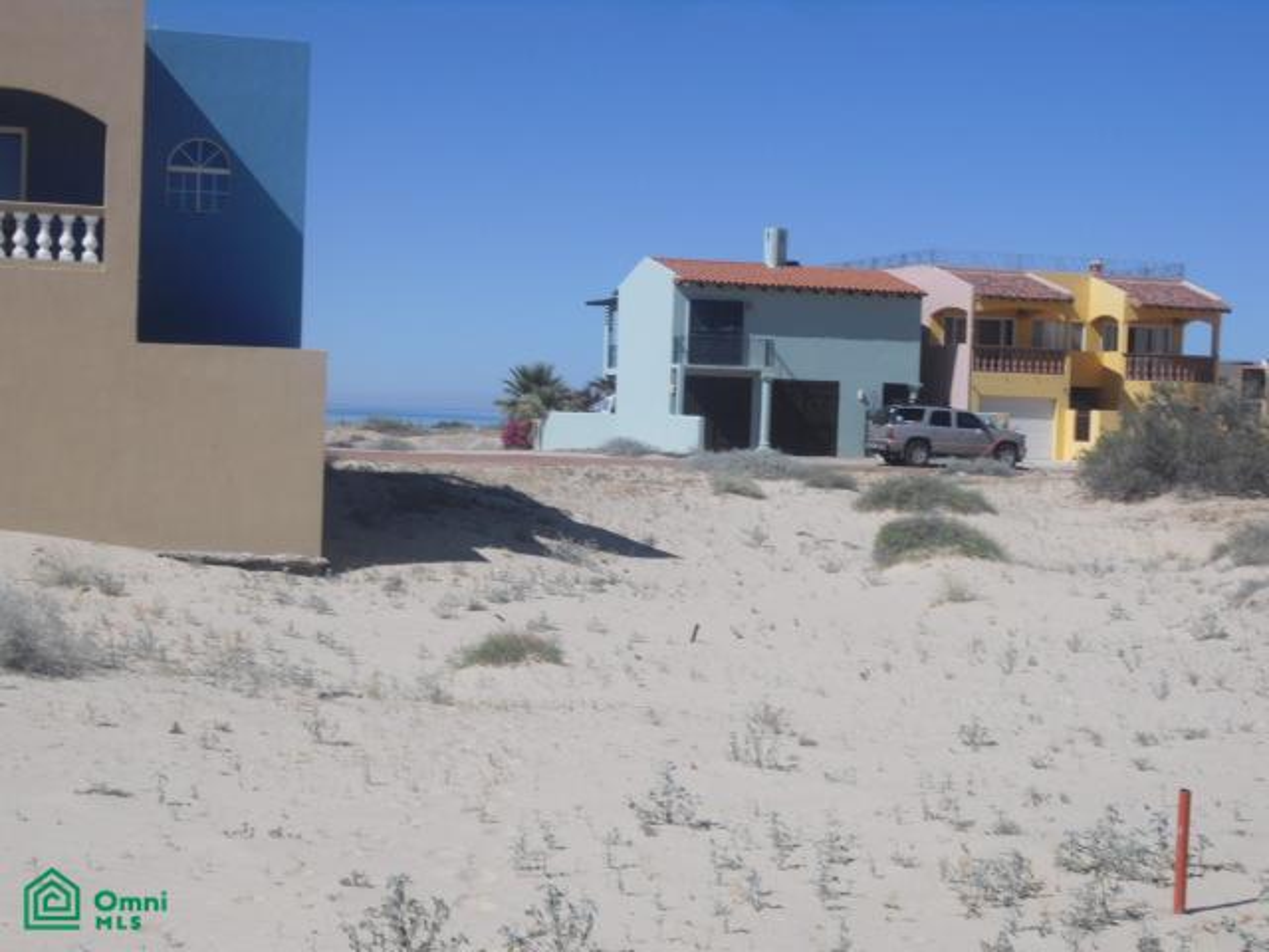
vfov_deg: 23.3
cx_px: 634
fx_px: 2310
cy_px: 476
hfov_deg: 30.7
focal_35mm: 63
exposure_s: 1/160
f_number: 10.6
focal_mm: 11.2
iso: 64
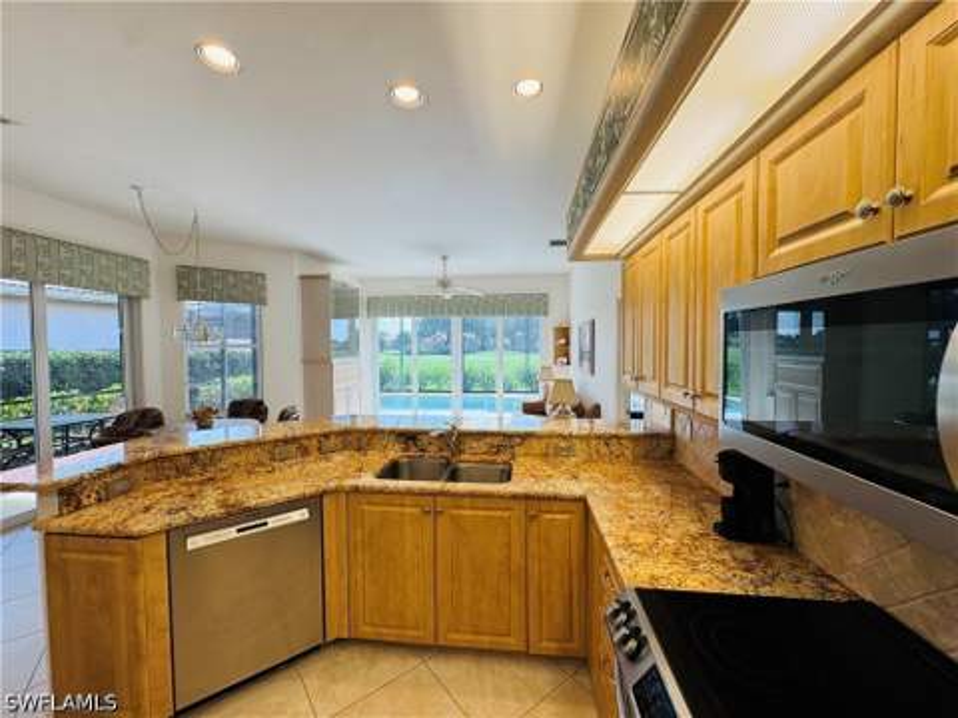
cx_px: 479
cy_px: 359
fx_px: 387
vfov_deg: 85.7
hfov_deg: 102.1
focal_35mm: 14
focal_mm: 2.22
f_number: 2.2
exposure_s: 1/120
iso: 50
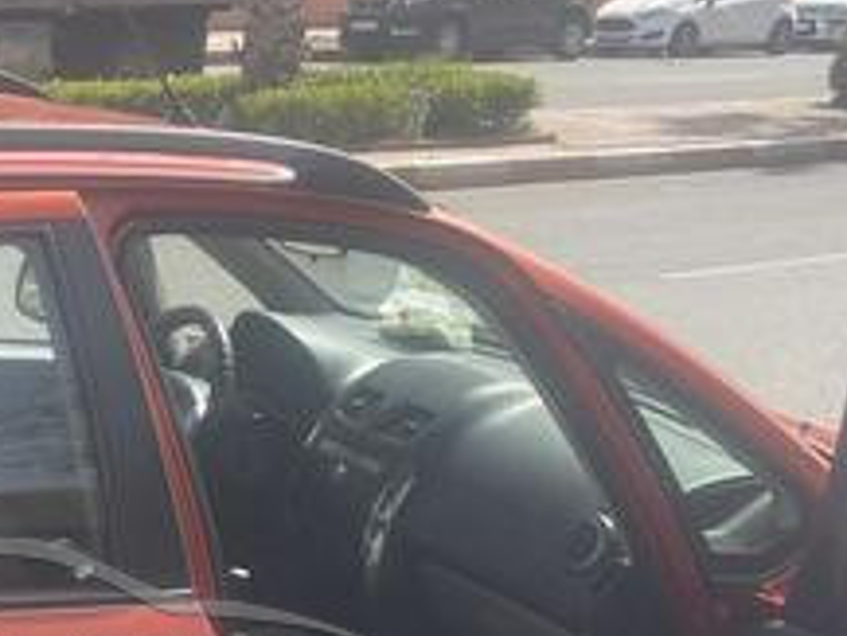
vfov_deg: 19.2
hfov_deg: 25.1
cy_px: 615
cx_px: 59
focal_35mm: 75
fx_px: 1836
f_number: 1.6
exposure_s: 1/1225
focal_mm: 5.1
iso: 32
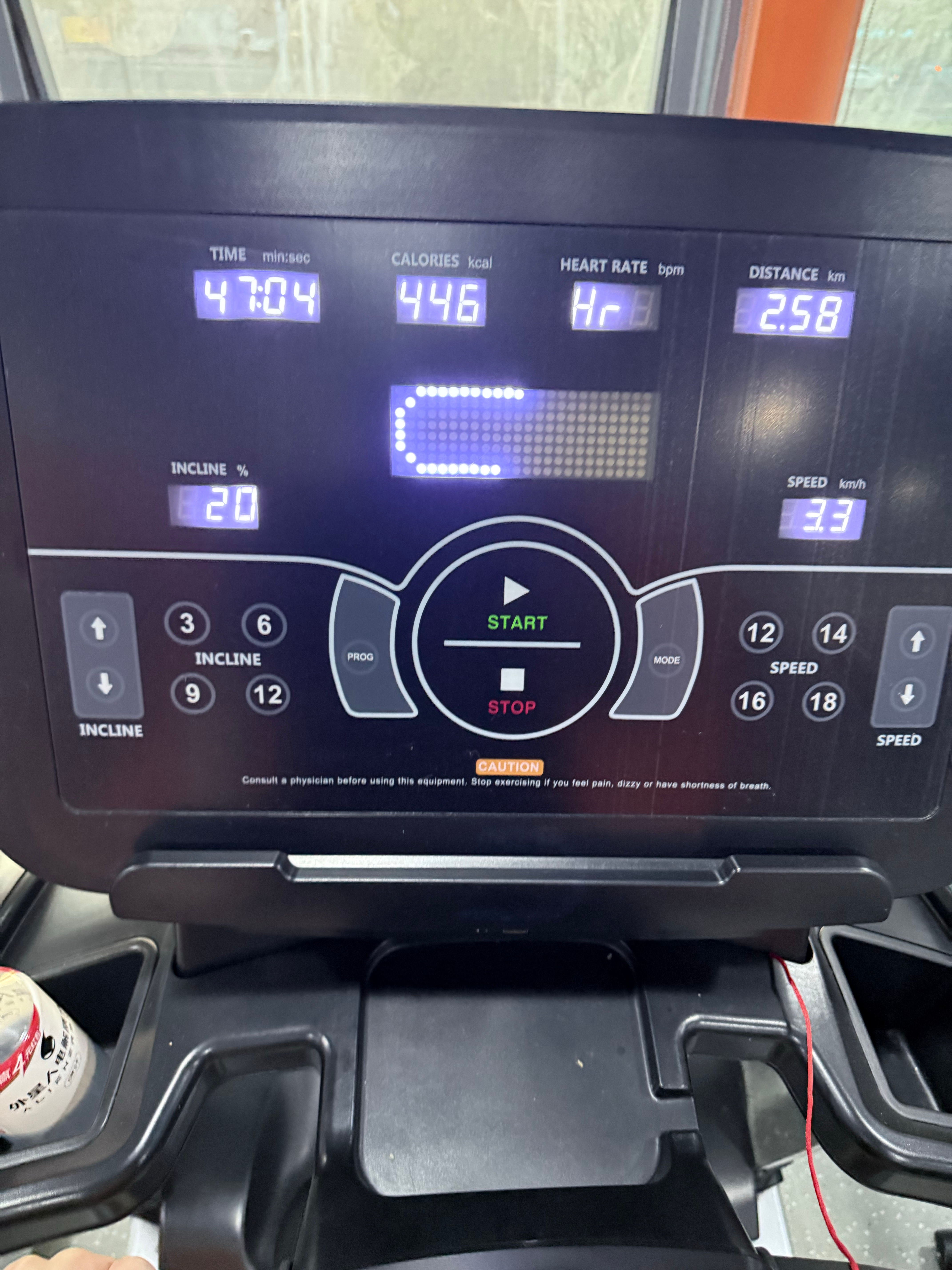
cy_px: 635
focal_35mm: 24
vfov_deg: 71.6
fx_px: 880
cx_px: 476
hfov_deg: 56.8
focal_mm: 6.76
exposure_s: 1/57
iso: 640
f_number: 1.78
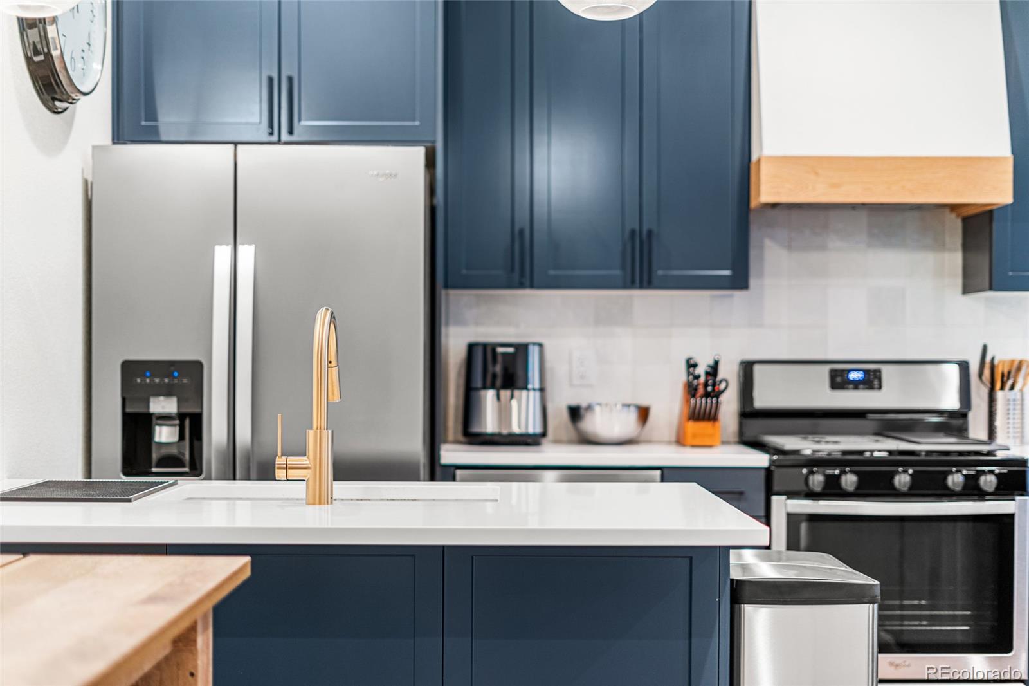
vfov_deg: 27.0
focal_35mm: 50
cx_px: 514
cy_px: 343
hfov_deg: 39.6
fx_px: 1429
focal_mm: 50
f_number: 1.8
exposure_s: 1/13
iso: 100
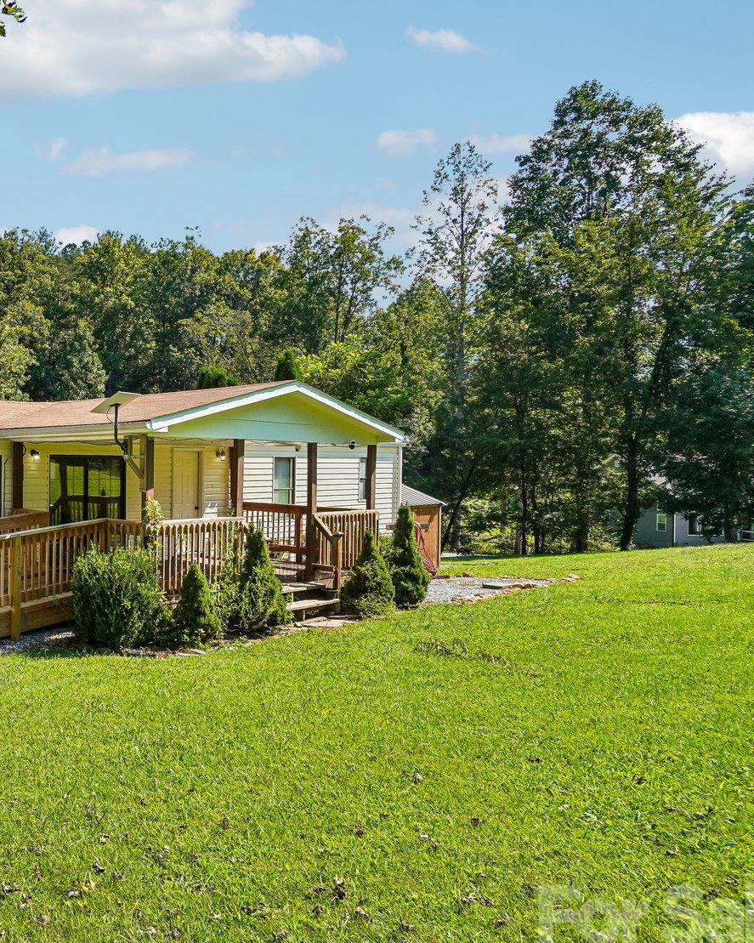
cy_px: 472
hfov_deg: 43.5
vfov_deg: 66.0
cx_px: -61
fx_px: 725
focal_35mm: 26
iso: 100
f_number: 8
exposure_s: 1/250
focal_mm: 10
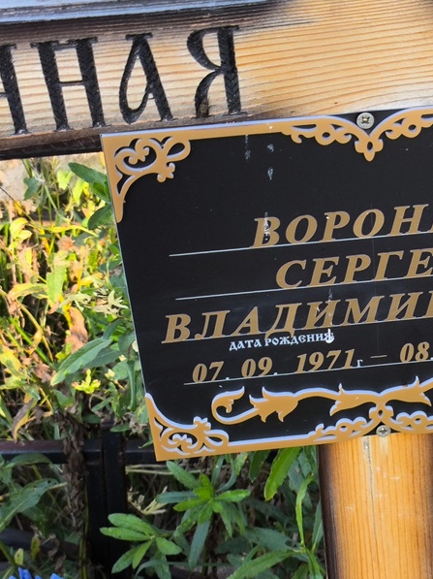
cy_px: 289
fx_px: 1119
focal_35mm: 67
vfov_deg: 29.0
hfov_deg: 21.6
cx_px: 360
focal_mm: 4.71
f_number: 1.7
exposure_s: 1/144
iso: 50
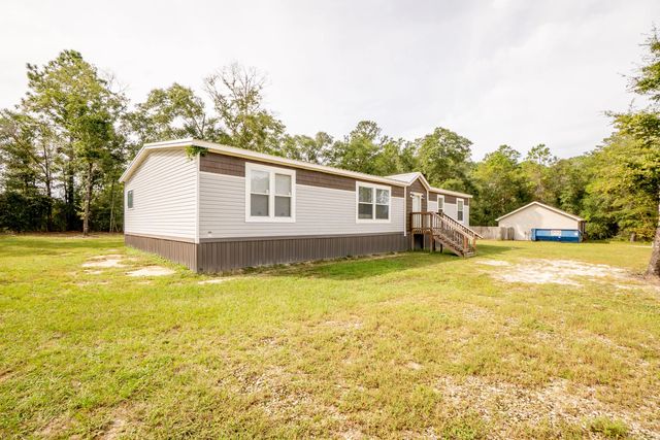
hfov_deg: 100.4
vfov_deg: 77.4
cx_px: 330
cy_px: 220
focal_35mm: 15
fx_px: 275
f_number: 8
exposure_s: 1/200
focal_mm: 10
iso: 100
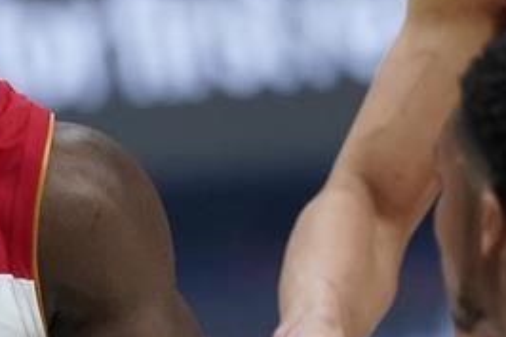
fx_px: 32475
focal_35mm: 2312
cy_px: 119
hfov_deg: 0.9
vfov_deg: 0.6
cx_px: -122
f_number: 4
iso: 5000
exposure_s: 1/2000
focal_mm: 600
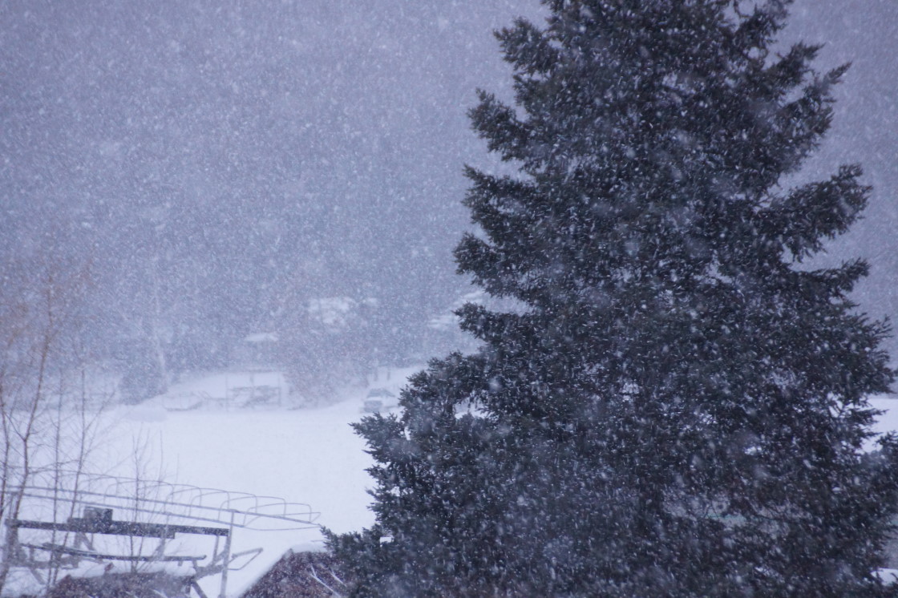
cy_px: 299
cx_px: 449
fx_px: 5611
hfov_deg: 9.2
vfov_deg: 6.1
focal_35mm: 225
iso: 1600
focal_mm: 150
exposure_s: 1/125
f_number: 5.6
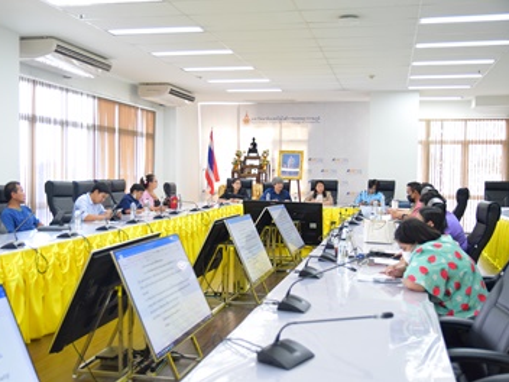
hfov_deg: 39.9
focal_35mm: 48
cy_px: 190
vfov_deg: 30.5
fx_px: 699
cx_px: 223
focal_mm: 29
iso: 1600
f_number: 2.8
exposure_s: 1/200
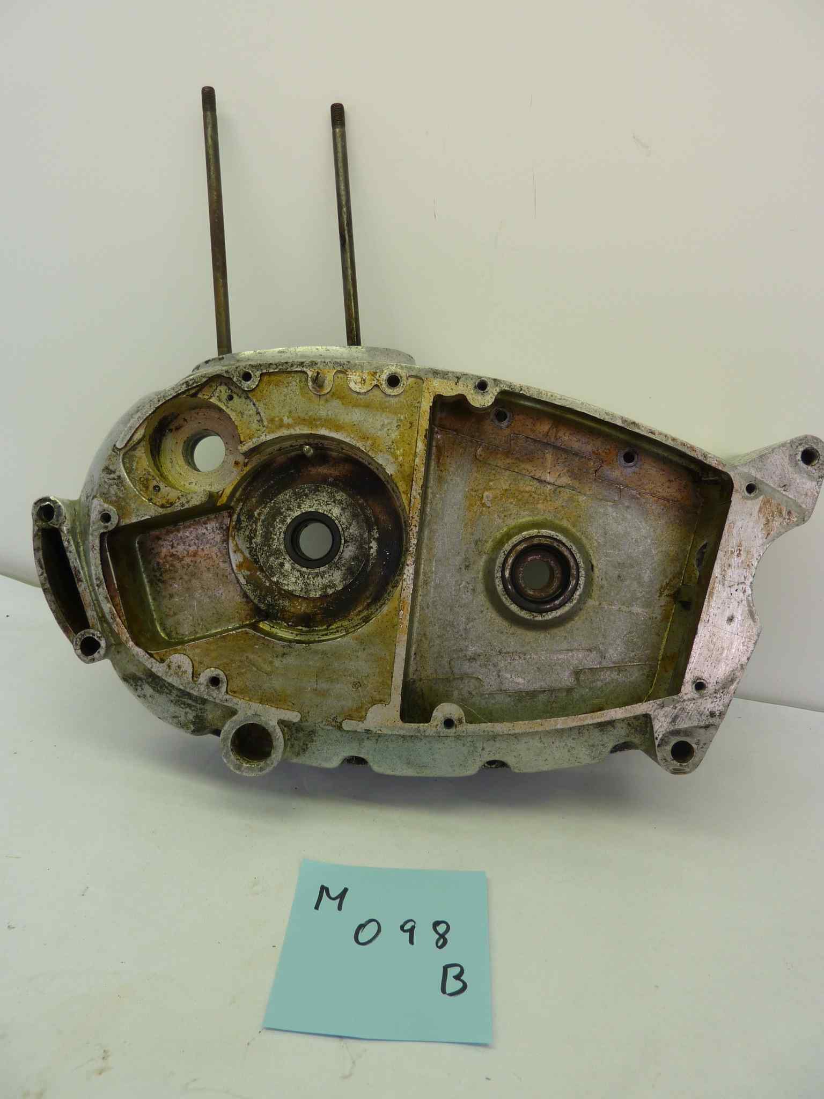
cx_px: 412
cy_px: 550
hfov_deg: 54.9
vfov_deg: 69.4
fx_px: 793
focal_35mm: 25
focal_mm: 4.1
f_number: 3.3
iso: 80
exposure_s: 1/50
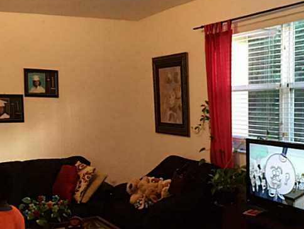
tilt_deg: -7.7
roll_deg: +1.5
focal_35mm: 48
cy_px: 160
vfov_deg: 30.0
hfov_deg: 39.5
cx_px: 181
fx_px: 422
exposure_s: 1/30
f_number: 2.2
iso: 160
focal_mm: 4.15
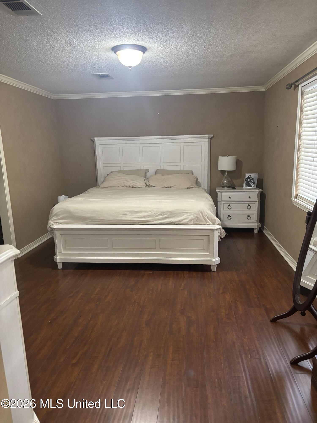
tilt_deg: -11.6
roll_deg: +1.1
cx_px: 158
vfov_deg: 67.3
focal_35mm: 26
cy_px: 212
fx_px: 317
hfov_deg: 53.1
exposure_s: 1/60
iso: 500
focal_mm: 5.96
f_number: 1.6
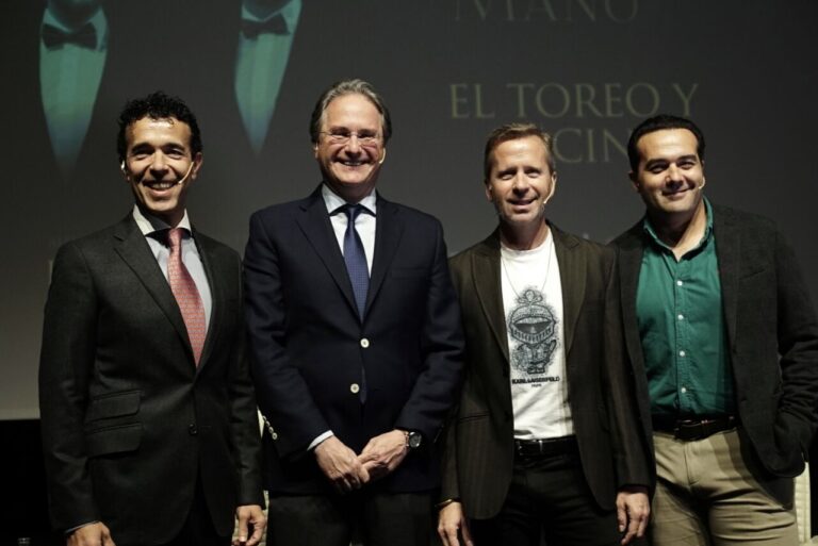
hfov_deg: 36.9
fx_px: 1228
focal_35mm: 54
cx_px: 409
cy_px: 273
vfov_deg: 25.1
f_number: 2.8
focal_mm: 36
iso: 1000
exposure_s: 1/200
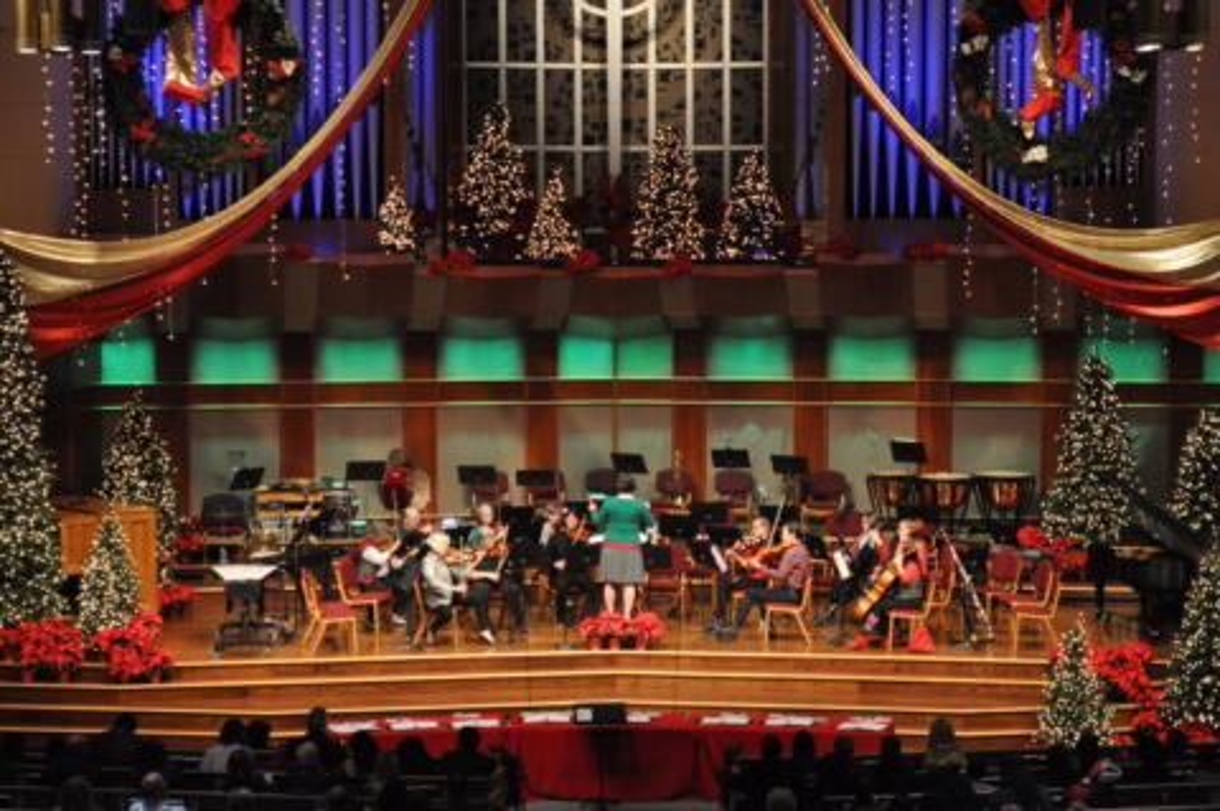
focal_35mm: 82
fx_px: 2793
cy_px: 406
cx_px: 610
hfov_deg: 24.6
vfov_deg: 16.5
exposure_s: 1/30
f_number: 5.6
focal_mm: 55
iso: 1400
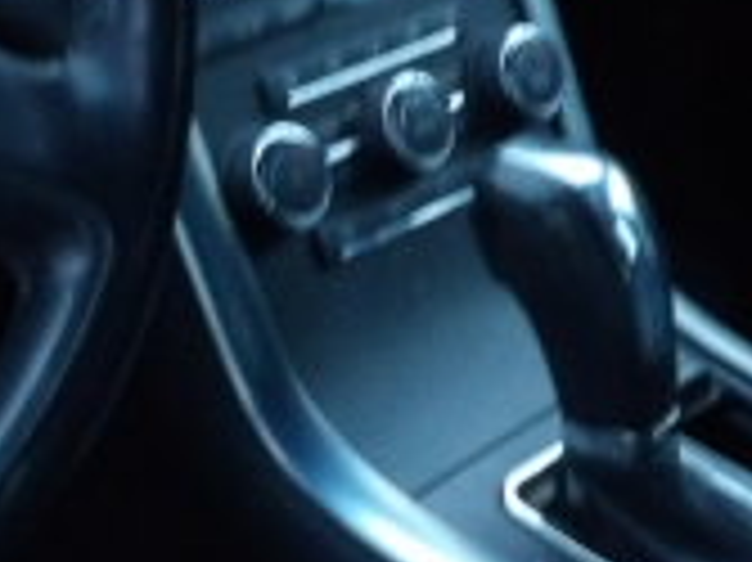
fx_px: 1997
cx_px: 324
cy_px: 436
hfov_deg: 21.3
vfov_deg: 15.9
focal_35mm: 92
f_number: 3.2
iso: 800
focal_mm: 4.3
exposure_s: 1/4
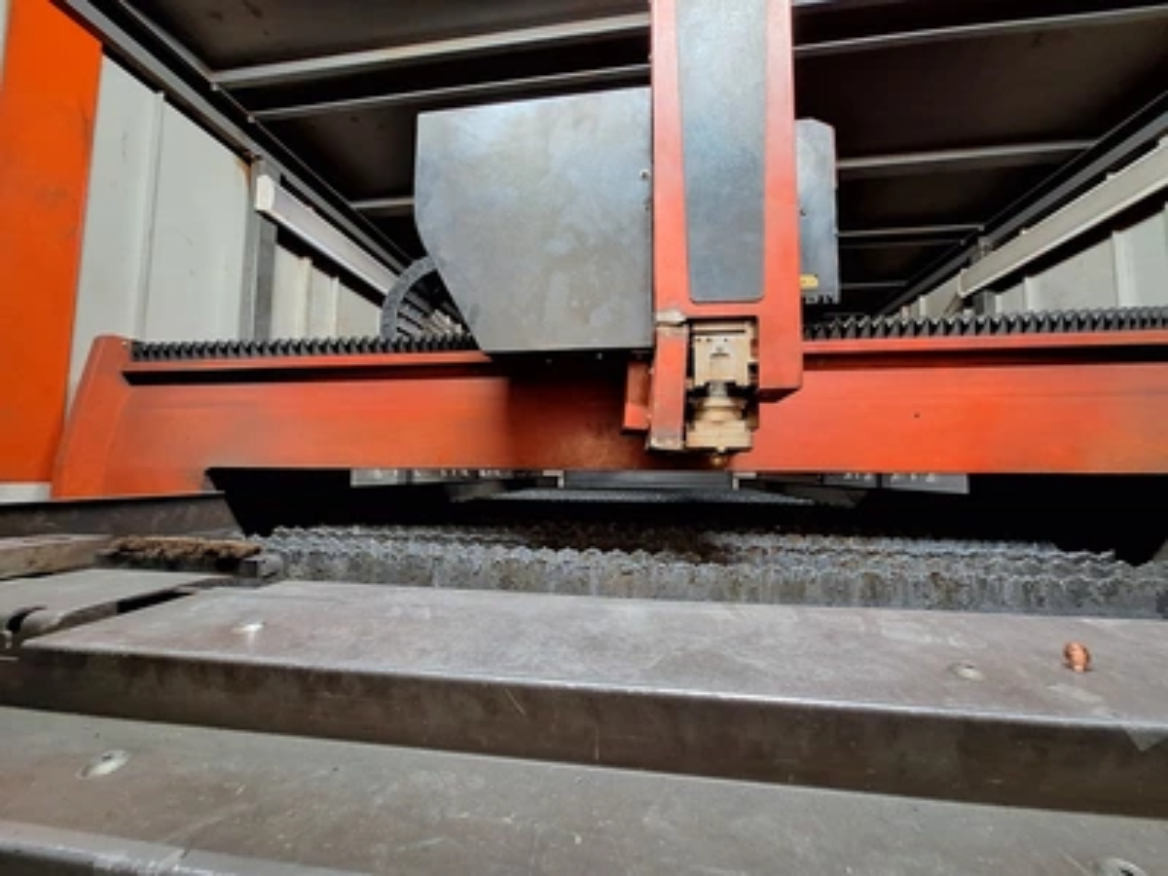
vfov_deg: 89.9
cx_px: 584
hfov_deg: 106.2
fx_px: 439
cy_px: 438
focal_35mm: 13
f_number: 2.2
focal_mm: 1.74
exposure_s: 1/24
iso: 160
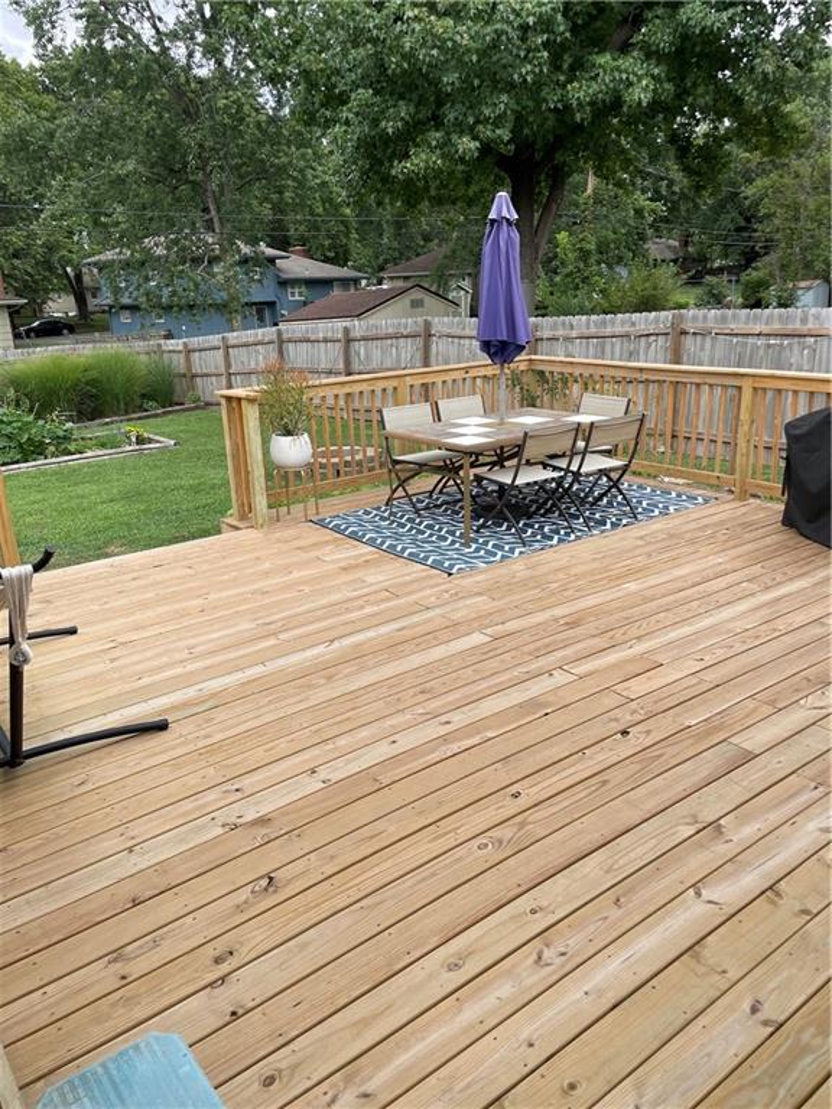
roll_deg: +2.2
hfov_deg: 53.1
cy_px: 554
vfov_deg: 67.3
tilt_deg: -17.4
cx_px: 416
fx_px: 833
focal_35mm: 26
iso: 32
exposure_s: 1/1043
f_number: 1.6
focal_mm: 4.2
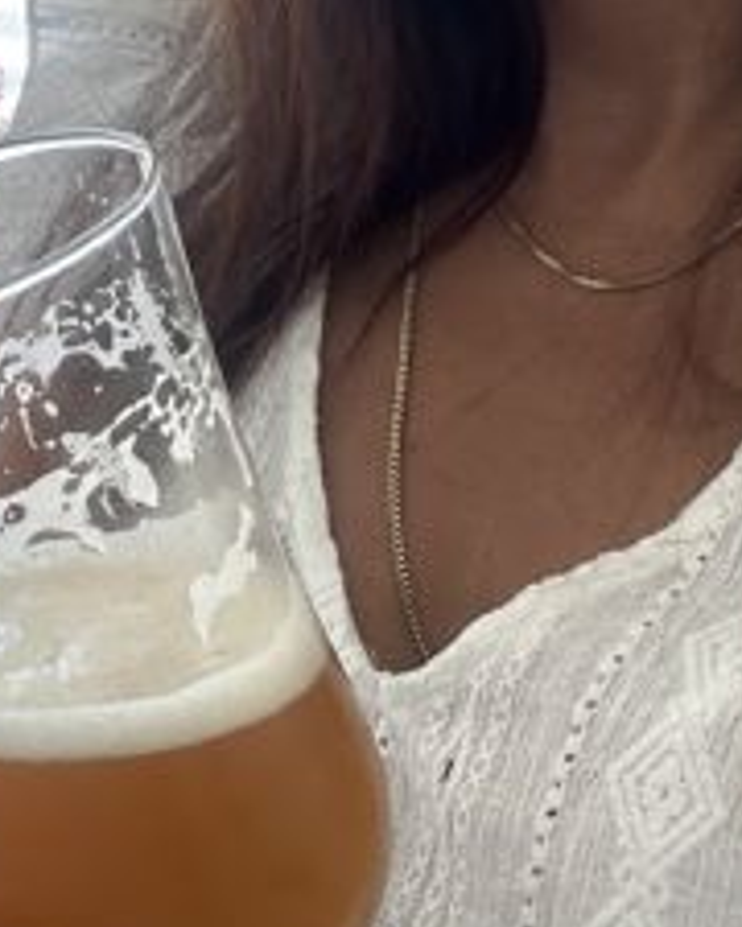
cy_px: -91
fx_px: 2141
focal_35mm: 78
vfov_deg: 23.0
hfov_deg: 19.6
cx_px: 536
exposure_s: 1/69
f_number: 1.9
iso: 80
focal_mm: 2.69
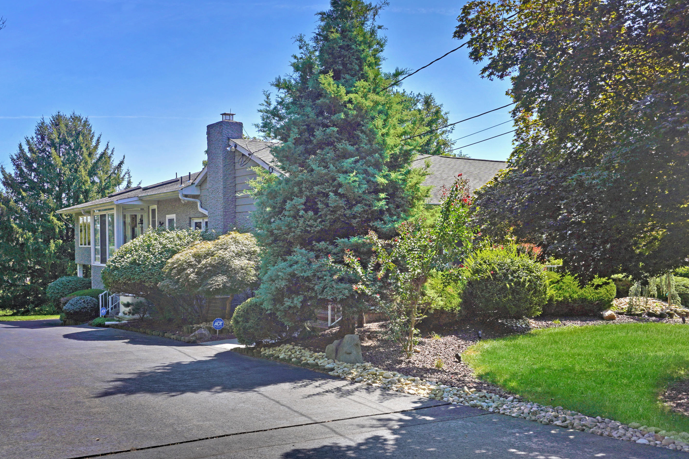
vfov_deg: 36.8
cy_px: 247
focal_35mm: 36
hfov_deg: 53.1
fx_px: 689
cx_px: 329
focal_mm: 32
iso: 200
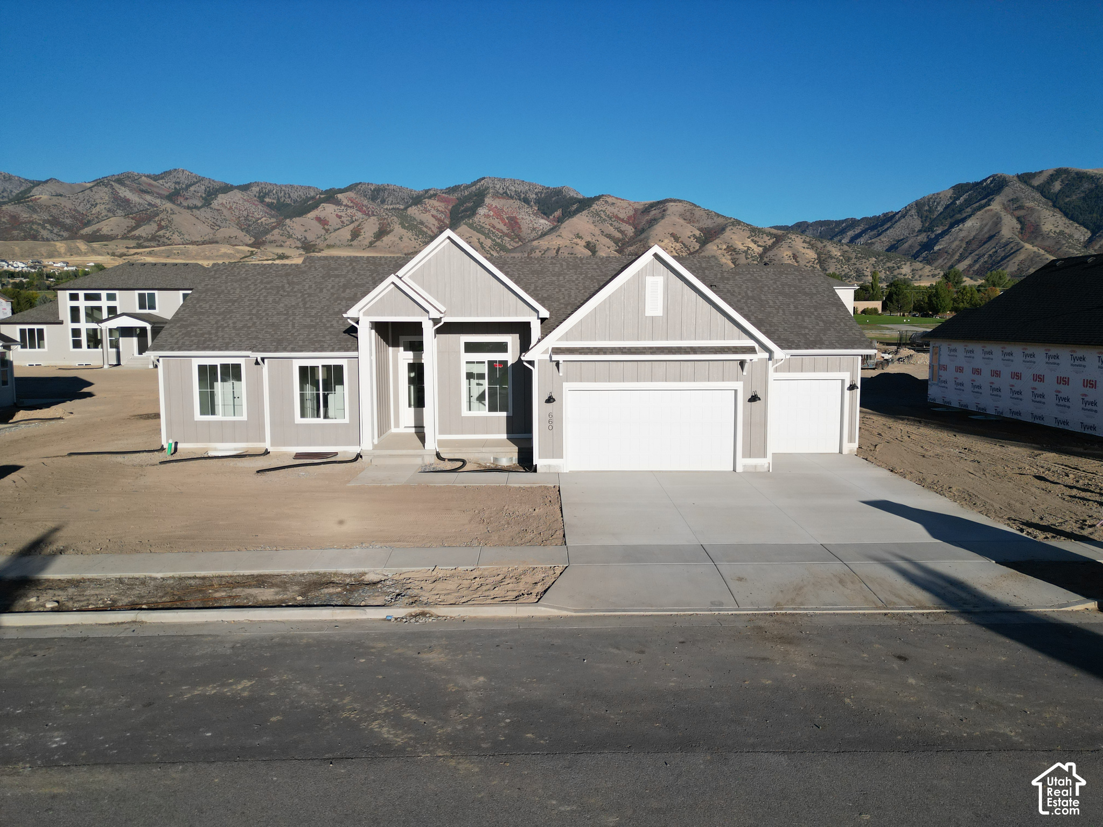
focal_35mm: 24
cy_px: 414
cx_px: 552
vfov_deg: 56.8
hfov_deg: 71.6
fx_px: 765
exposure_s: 1/160
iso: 150
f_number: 1.7
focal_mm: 6.72
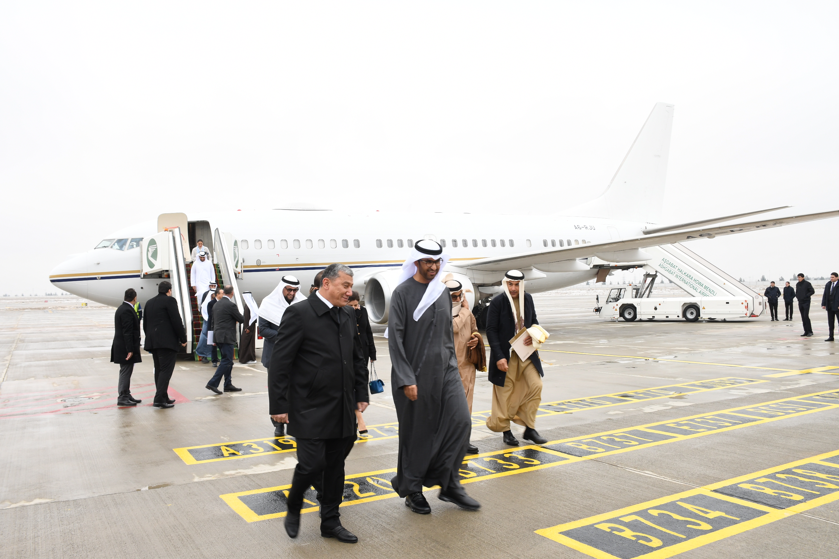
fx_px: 653
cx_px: 432
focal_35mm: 28
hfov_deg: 65.5
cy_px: 285
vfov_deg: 46.4
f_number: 8
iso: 200
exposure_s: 1/100
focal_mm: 18
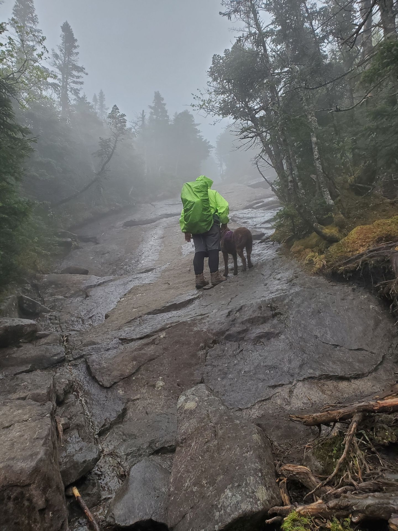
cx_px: 199
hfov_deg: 53.1
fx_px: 399
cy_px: 266
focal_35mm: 26
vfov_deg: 67.3
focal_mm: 4.3
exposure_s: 1/101
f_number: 2.4
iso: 64
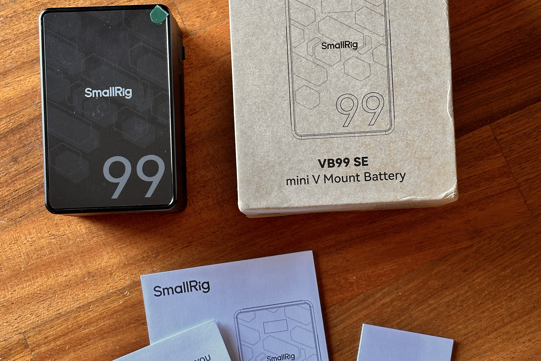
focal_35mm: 67
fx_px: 1007
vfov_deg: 20.3
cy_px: 208
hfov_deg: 30.1
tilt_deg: -86.7
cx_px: 270
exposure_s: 1/60
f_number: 1.78
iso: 100
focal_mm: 6.86
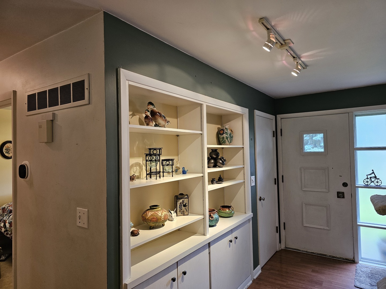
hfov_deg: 73.9
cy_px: 144
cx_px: 193
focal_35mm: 23
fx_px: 256
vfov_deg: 58.9
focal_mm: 6.3
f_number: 1.7
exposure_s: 1/120
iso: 250
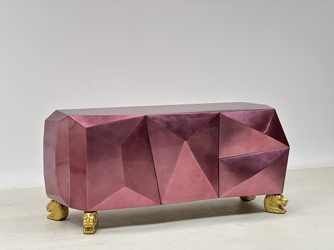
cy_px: 125
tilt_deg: -7.8
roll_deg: -0.1
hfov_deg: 25.3
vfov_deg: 19.1
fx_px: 743
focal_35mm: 77
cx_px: 167
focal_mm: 9
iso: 250
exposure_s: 1/100
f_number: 2.8
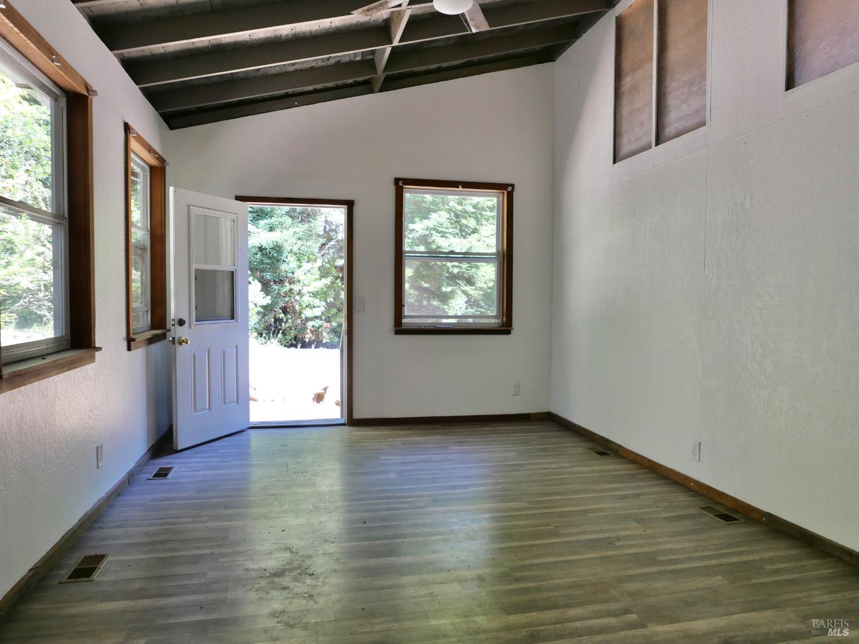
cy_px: 322
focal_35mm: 24
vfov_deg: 56.8
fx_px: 596
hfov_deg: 71.6
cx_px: 430
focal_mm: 10.9
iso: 200
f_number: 2.2
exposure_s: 1/125
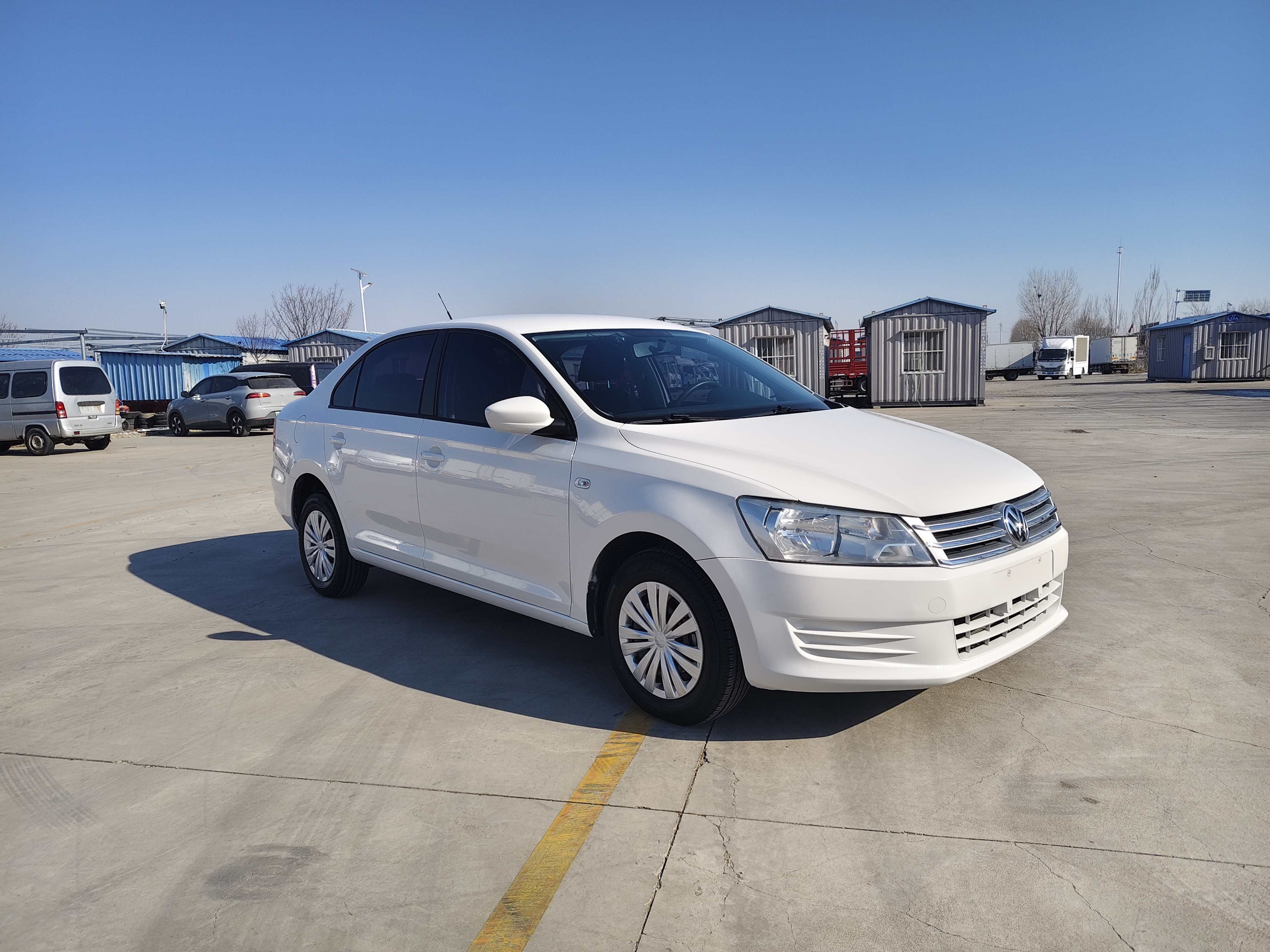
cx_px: 635
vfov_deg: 56.8
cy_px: 476
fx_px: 881
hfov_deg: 71.6
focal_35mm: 24
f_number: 1.88
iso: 50
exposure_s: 1/741
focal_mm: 5.56
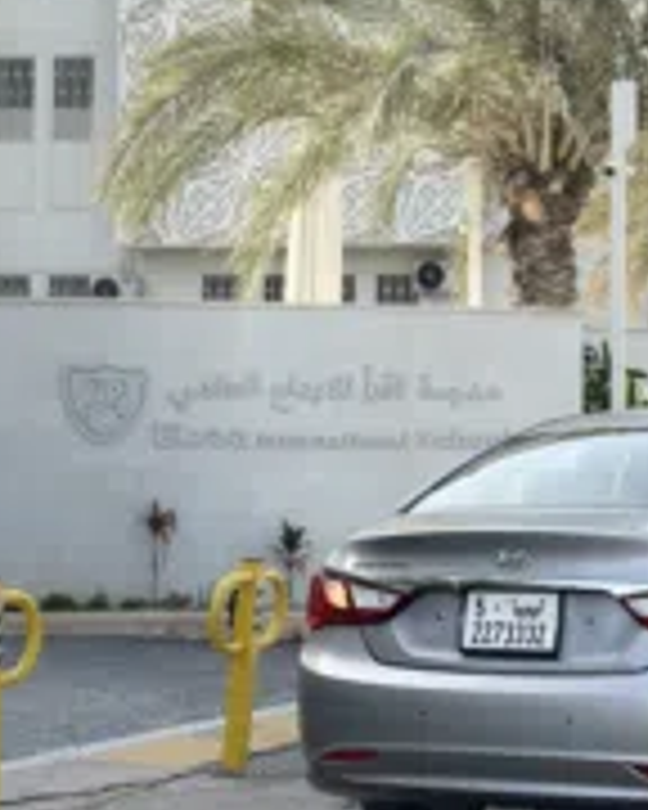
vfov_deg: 18.4
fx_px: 2493
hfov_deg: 14.7
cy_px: 256
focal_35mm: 104
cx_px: 531
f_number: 1.78
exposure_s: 1/2667
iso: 100
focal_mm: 6.86
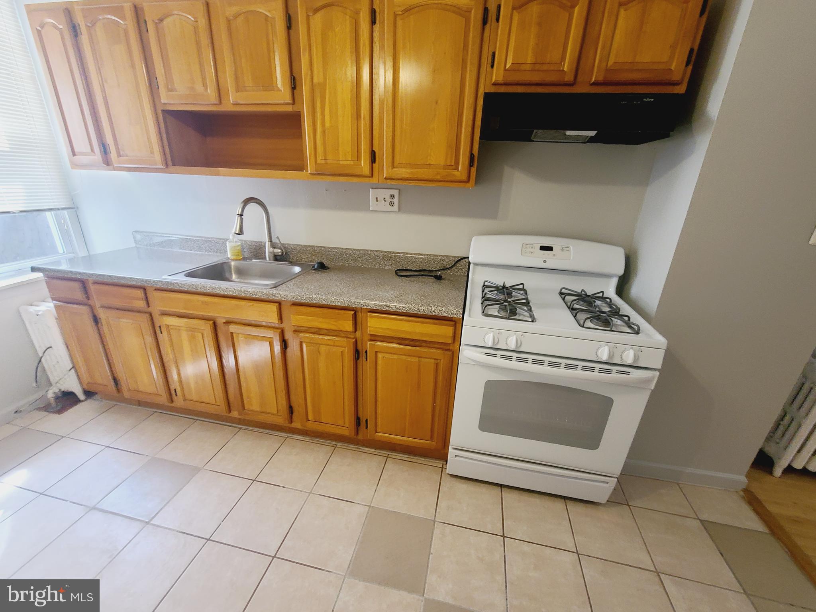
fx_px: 306
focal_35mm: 13
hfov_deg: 106.2
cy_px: 306
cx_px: 408
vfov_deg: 89.9
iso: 160
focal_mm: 2.2
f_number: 2.2
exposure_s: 1/60
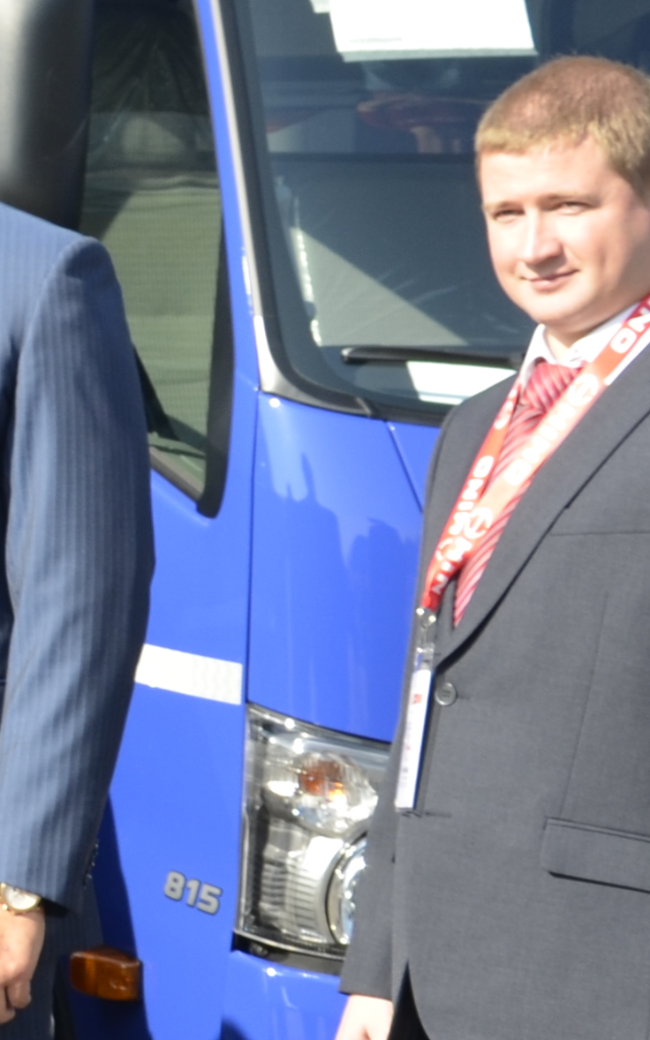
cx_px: -1175
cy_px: 610
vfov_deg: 12.6
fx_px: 4706
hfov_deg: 7.2
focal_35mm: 166
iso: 200
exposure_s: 1/200
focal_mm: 26
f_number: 7.1
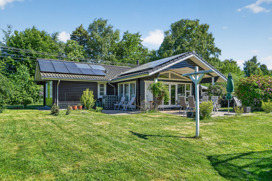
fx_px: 196
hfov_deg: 69.4
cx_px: 136
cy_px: 90
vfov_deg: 49.6
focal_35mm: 26
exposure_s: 1/320
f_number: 8
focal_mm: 26
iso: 400
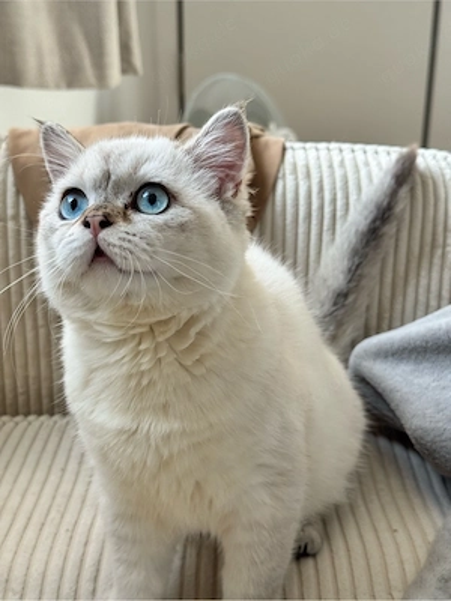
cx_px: 226
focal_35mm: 48
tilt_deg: -19.4
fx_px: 834
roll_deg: -0.5
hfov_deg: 30.3
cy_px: 300
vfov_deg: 39.7
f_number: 1.78
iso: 50
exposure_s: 1/139
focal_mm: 6.76
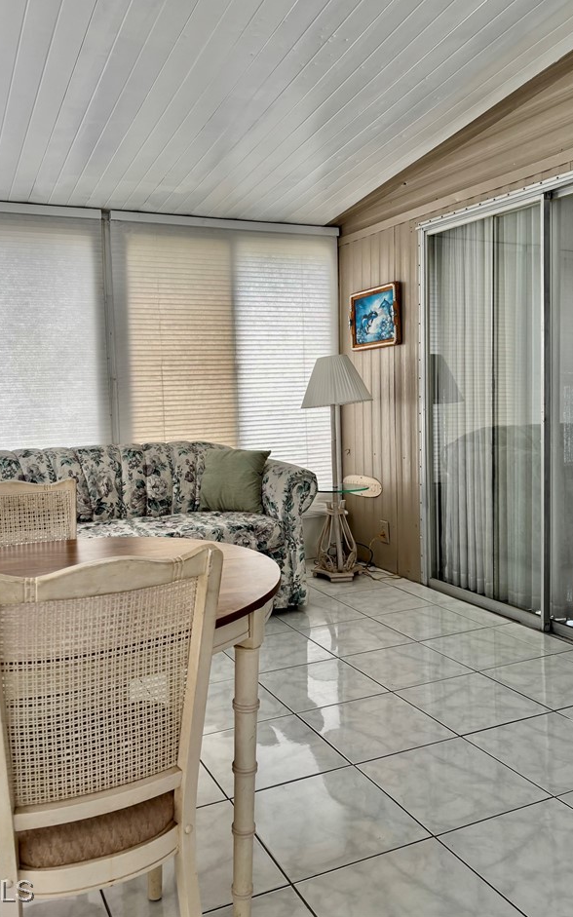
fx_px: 750
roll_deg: +1.0
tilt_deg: -3.3
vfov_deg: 62.8
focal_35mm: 30
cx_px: 284
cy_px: 420
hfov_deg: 41.8
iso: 64
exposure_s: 1/121
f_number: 1.6
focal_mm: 5.96
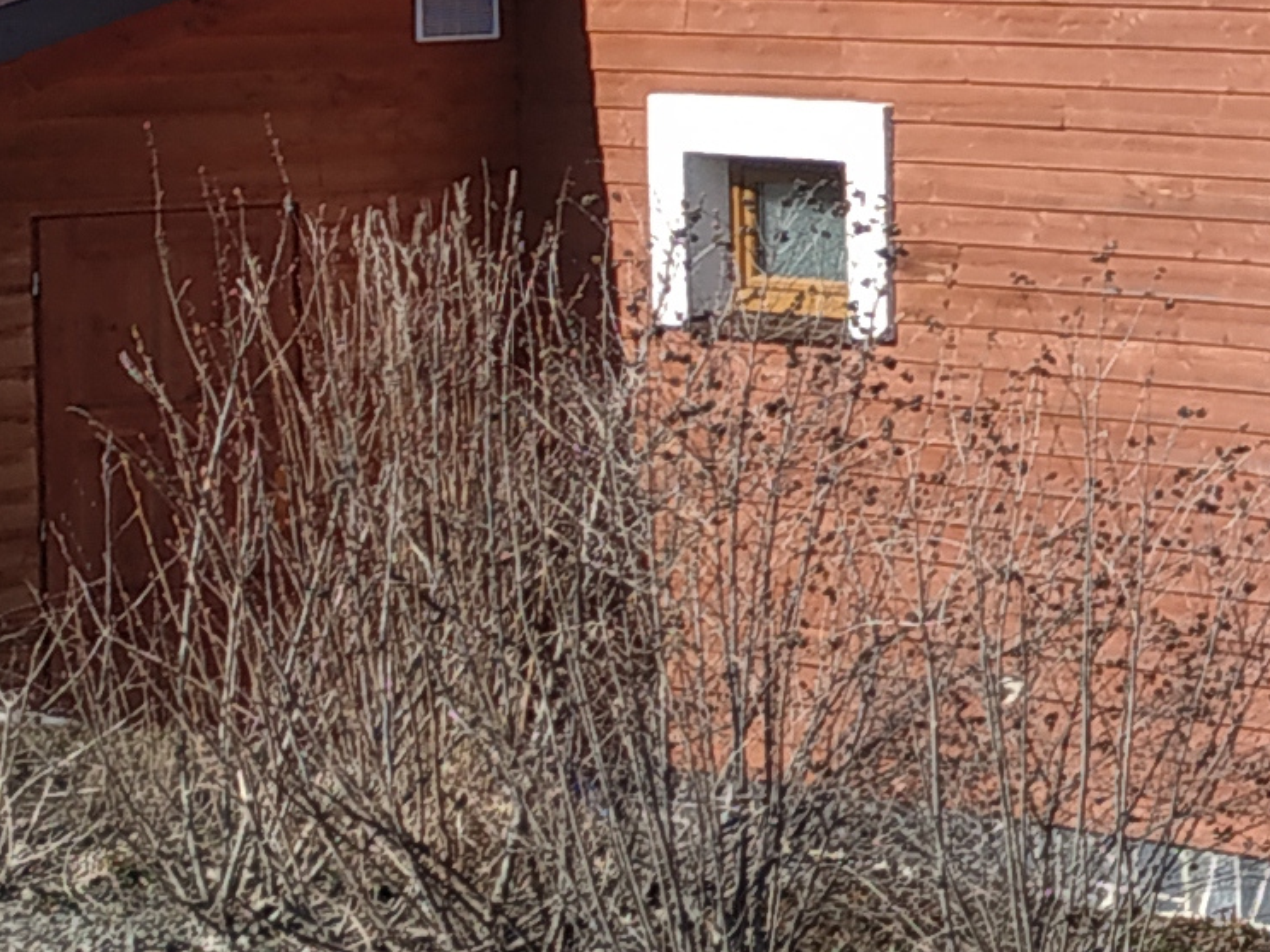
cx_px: 2494
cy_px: 160
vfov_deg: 11.4
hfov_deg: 13.3
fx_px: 4733
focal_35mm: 129
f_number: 1.9
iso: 100
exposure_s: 1/1138
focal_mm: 3.94
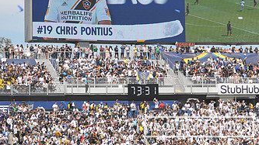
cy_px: 10
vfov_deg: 6.5
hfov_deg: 11.5
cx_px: 199
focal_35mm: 186
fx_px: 1277
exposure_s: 1/400
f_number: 10
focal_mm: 102
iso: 250
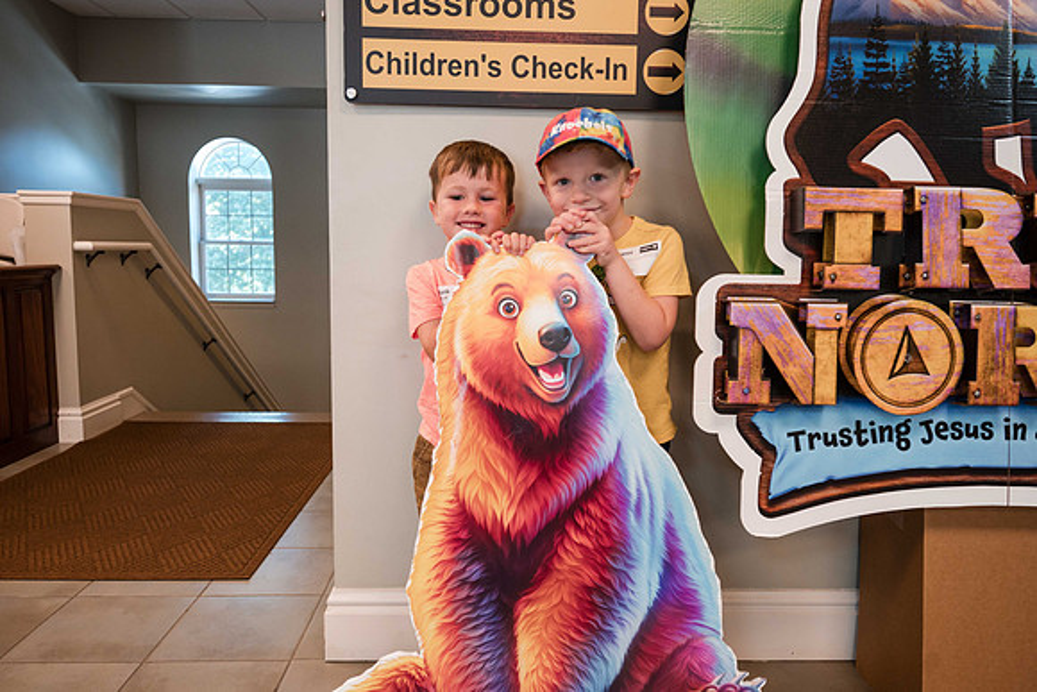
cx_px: 507
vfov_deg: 50.0
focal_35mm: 26
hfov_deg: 69.9
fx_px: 742
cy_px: 332
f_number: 4
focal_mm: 23.5
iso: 1100
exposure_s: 1/125
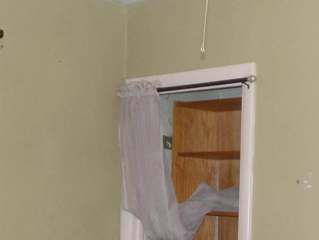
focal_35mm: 84
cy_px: 216
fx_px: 774
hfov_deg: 23.2
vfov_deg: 17.3
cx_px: 198
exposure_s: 1/30
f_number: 3.3
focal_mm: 4.1
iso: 220
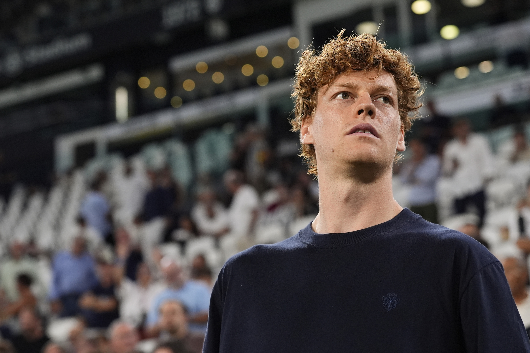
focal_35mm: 70
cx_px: 265
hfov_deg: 28.8
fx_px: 1030
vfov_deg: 19.5
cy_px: 176
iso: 2000
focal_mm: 70
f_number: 3.5
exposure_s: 1/1000
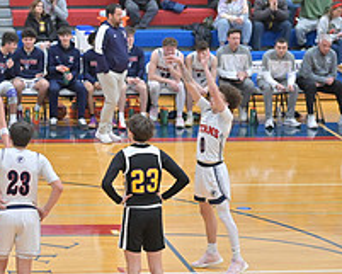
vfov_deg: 7.3
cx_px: -145
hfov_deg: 9.0
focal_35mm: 211
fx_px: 2137
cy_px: 85
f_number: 4
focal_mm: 78
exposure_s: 1/800
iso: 6400
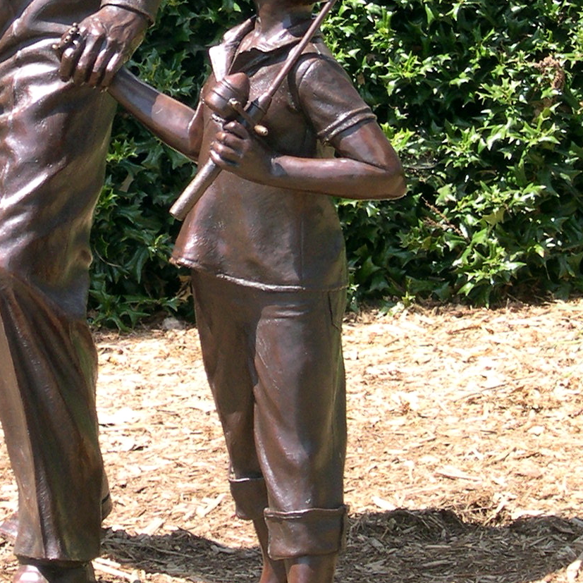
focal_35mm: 199
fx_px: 3792
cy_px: 61
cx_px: 157
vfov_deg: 8.8
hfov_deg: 8.8
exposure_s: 1/173
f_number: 4.1
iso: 100
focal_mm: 17.4
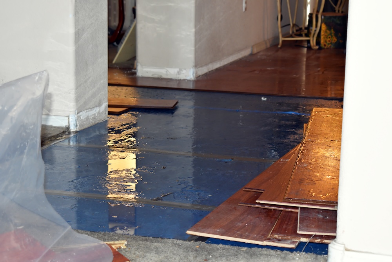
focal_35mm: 78
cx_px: 196
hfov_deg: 26.0
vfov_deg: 17.5
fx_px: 849
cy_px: 131
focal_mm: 52
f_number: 5.6
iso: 900
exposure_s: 1/60
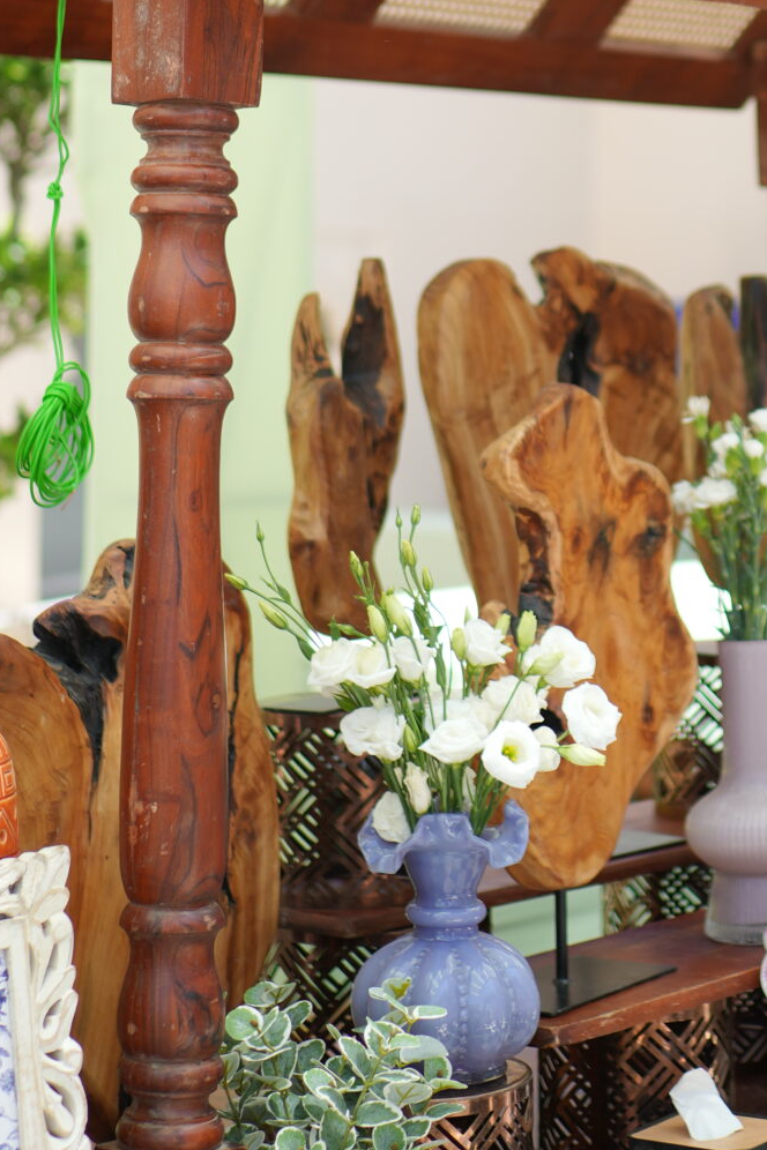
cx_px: 474
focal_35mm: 90
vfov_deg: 22.1
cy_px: 127
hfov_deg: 15.2
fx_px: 2876
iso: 125
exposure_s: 1/1000
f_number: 1.8
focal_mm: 35
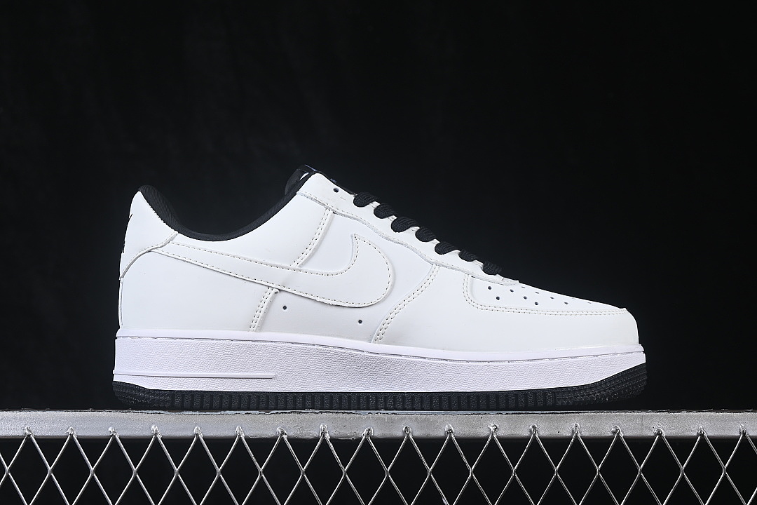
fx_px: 1577
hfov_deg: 27.0
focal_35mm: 75
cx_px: 378
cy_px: 252
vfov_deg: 18.2
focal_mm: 50
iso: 160
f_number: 8
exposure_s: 1/80
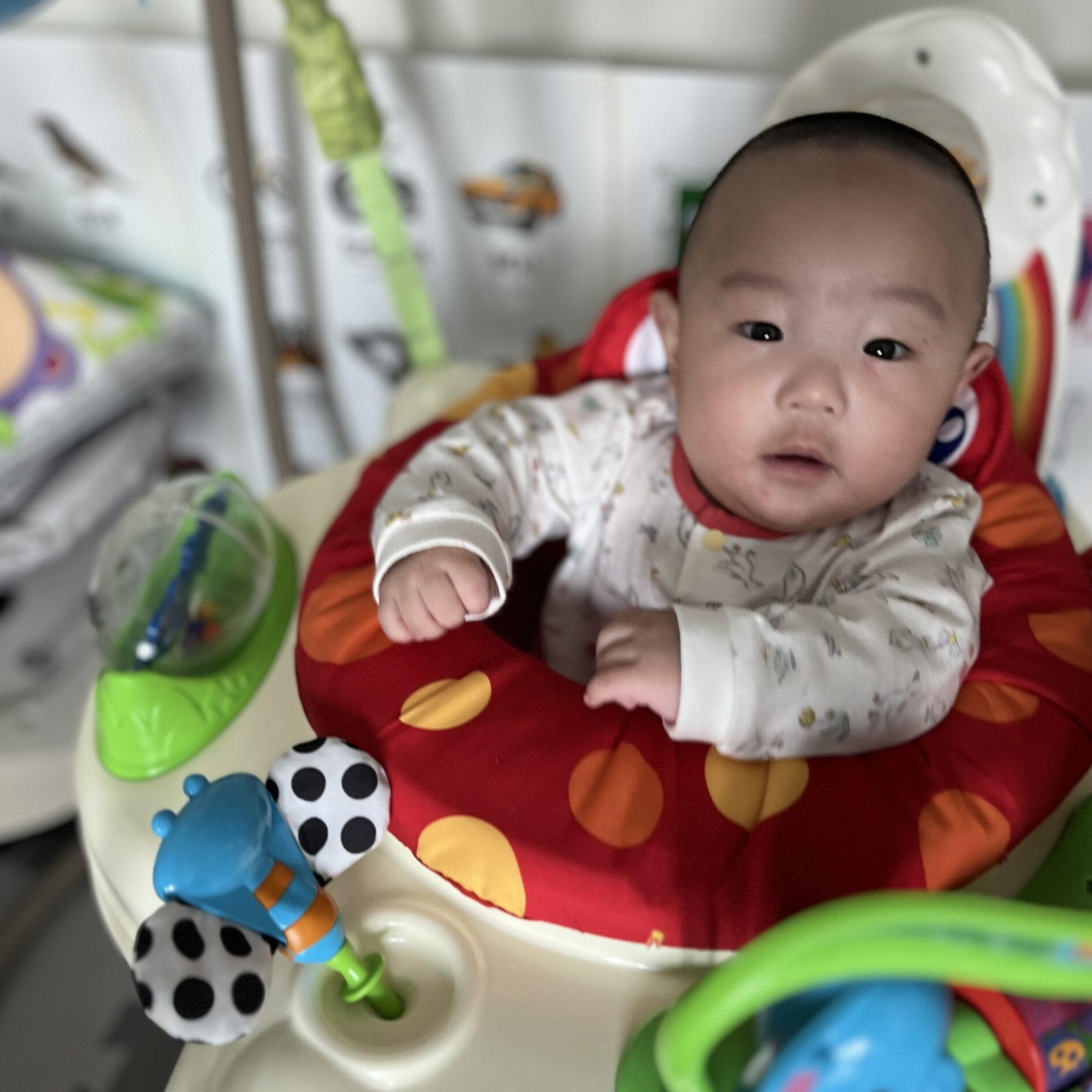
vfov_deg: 52.5
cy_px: 532
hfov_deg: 52.5
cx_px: 549
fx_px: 1106
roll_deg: +4.8
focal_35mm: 31
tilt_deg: -38.5
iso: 160
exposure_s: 1/60
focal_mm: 5.1
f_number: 1.6
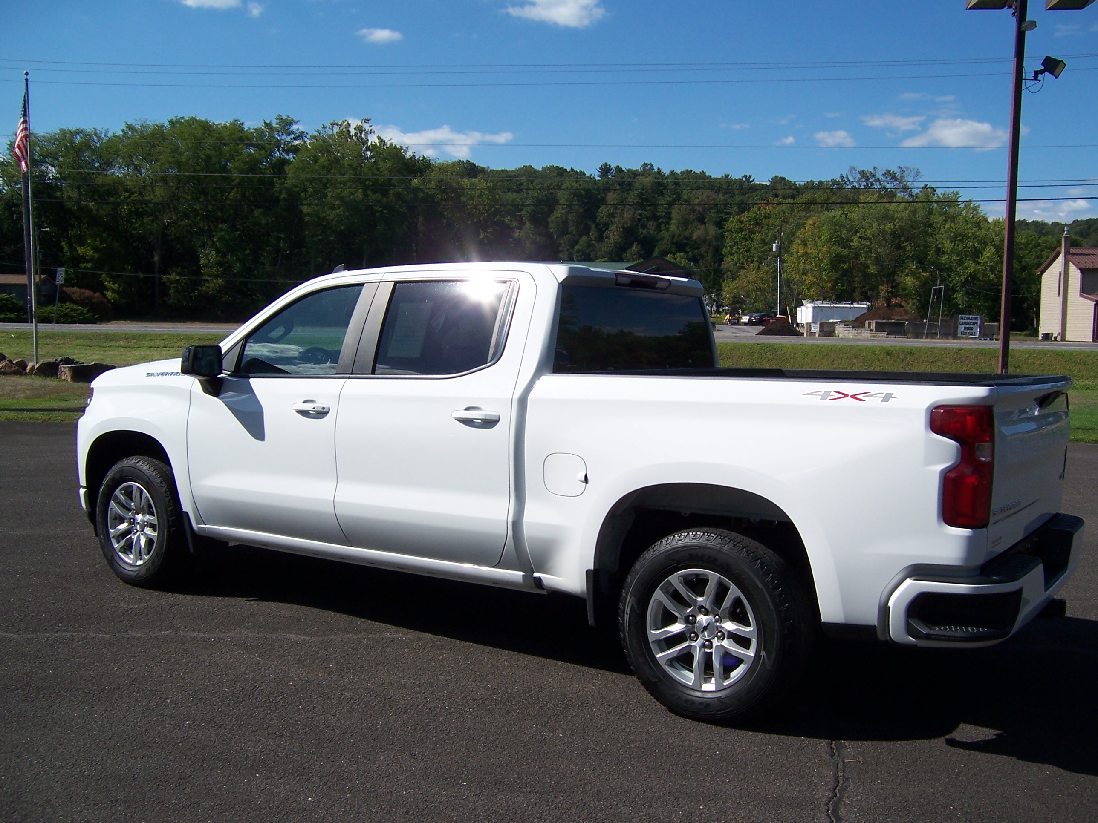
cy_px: 412
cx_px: 549
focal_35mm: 33
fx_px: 1047
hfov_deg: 55.4
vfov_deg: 42.9
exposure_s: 1/1000
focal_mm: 5.5
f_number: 4
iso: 80
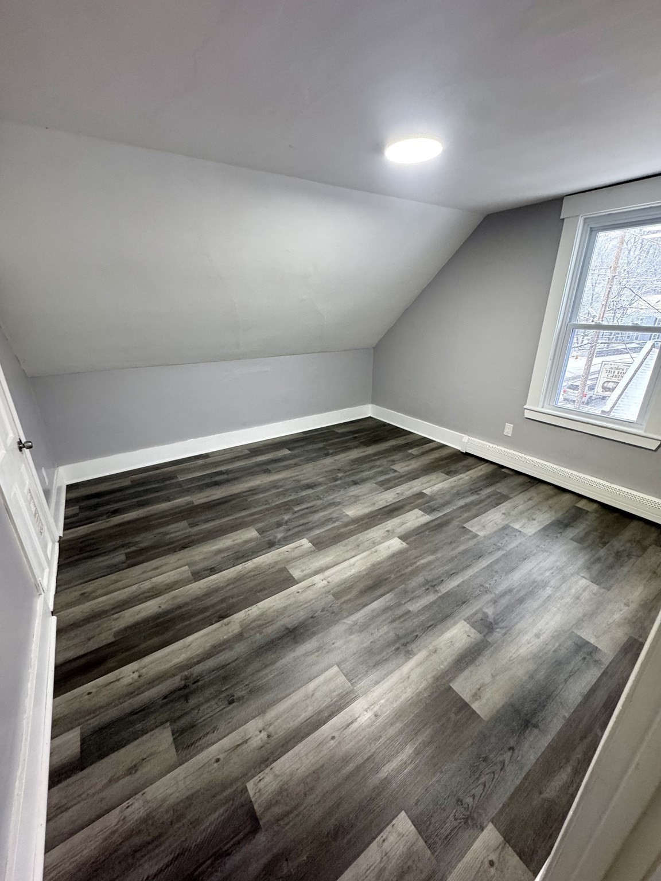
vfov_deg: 102.1
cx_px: 330
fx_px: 356
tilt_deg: -22.0
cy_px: 440
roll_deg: +0.2
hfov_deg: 85.7
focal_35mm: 14
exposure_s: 1/60
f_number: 2.2
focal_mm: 2.22
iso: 250
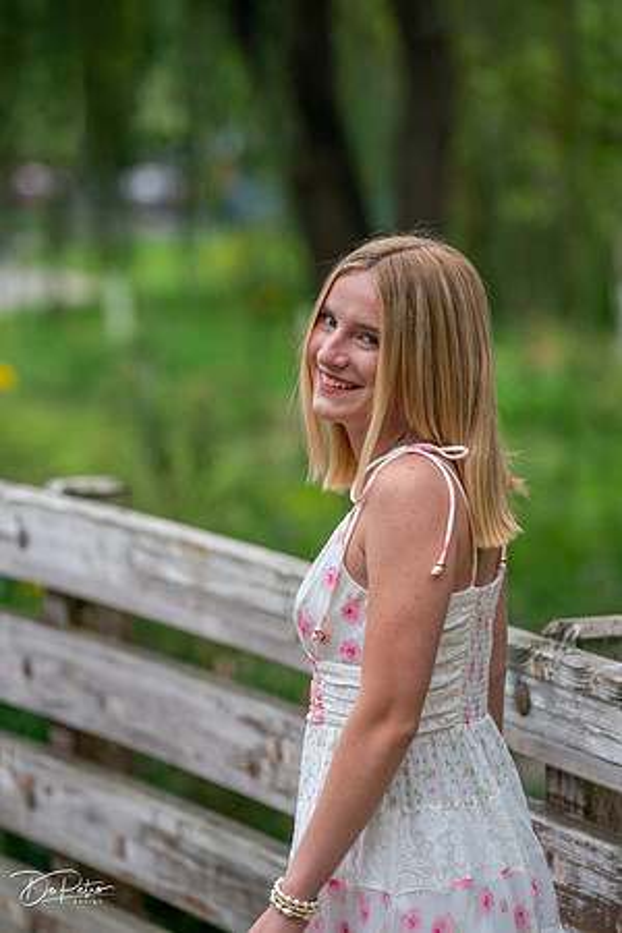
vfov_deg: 11.8
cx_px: 311
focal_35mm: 174
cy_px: 466
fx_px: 4509
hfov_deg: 7.9
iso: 250
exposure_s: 1/200
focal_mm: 174
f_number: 4
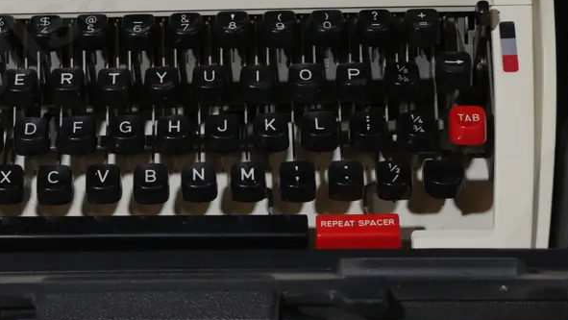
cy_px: -37
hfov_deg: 18.2
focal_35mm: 117
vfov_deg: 10.2
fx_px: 1763
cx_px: 136
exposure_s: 1/80
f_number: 5.4
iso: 640
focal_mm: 31
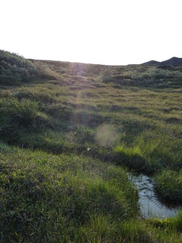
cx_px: 91
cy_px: 122
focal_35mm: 29
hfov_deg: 48.2
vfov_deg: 61.7
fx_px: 203
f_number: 4
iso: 125
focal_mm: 4.7
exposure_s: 1/400
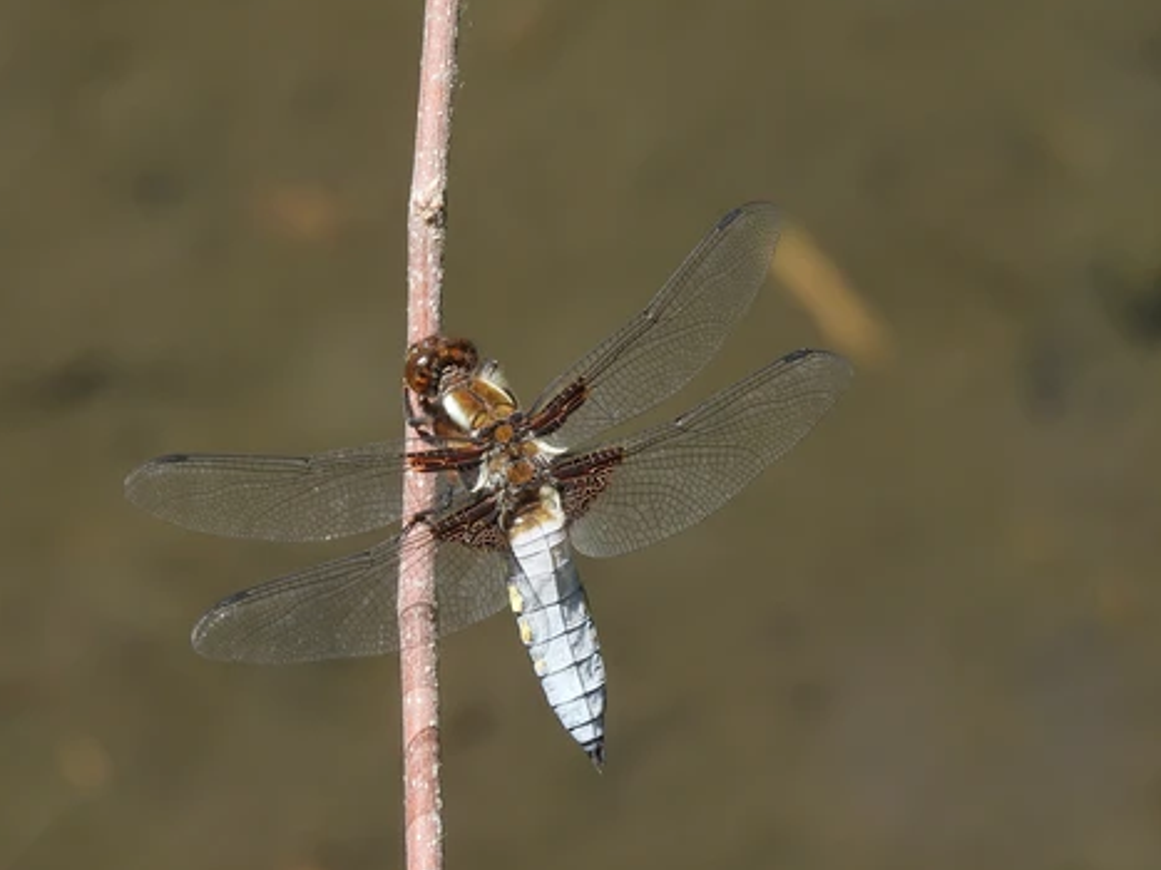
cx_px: 507
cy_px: 447
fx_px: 22969
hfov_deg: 2.9
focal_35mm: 685
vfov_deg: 2.2
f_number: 5.6
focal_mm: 89.2
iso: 100
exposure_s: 1/200
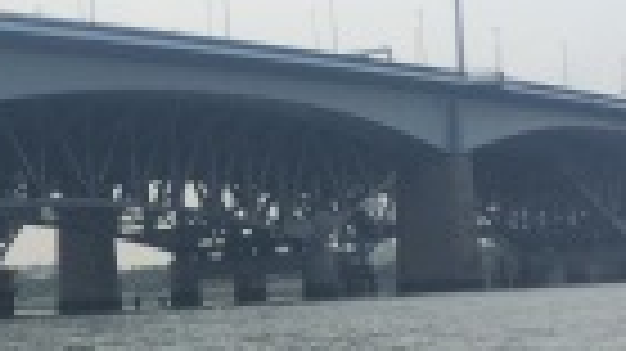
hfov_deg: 19.8
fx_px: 1742
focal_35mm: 105
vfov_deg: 11.5
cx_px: 14
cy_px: 243
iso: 40
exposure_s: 1/4566
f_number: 2.2
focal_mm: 4.12
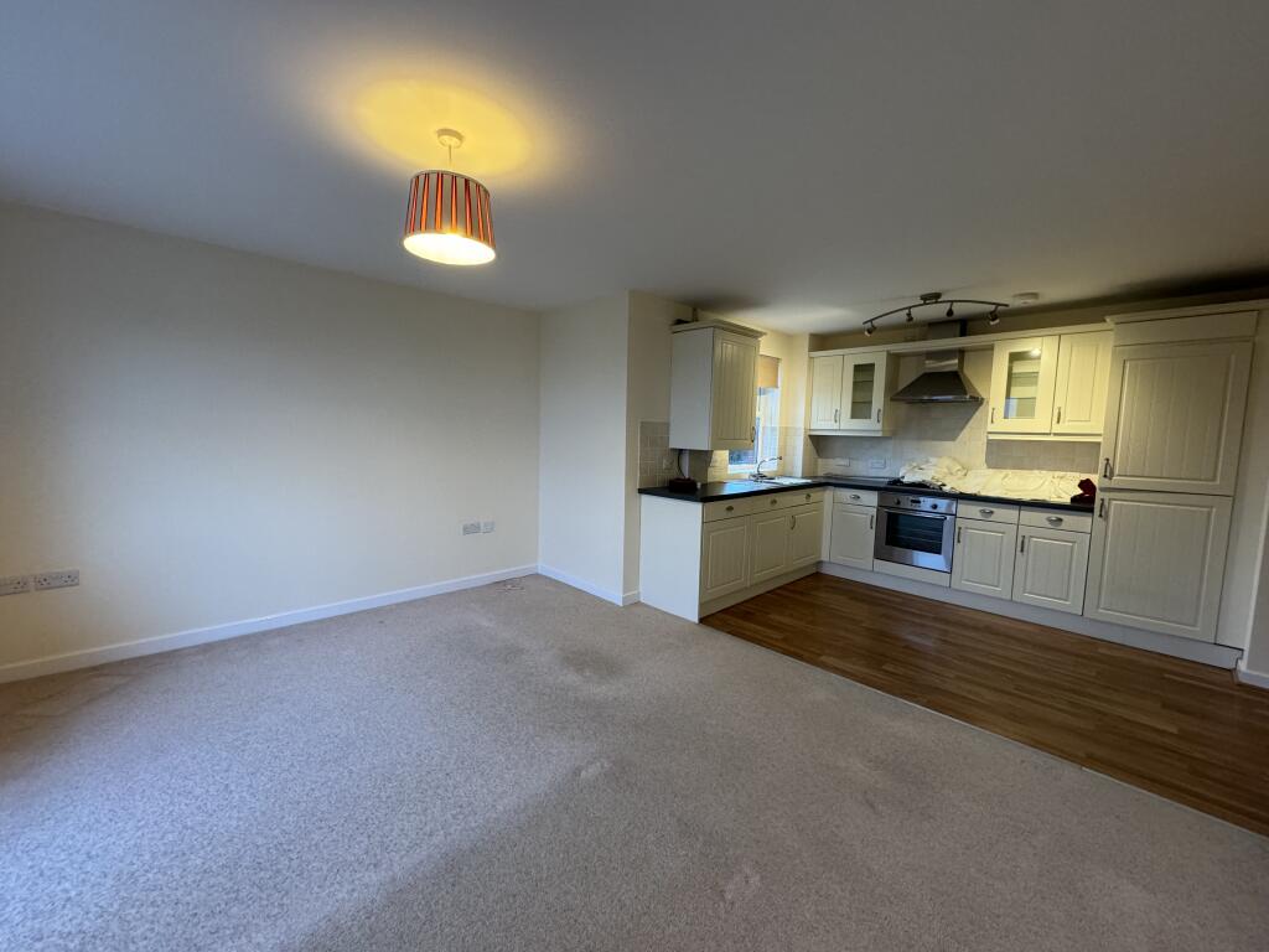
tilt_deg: -4.8
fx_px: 513
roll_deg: -1.0
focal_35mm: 14
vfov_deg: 85.7
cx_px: 634
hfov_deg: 102.1
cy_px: 476
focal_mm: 2.22
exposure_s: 1/50
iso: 320
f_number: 2.2
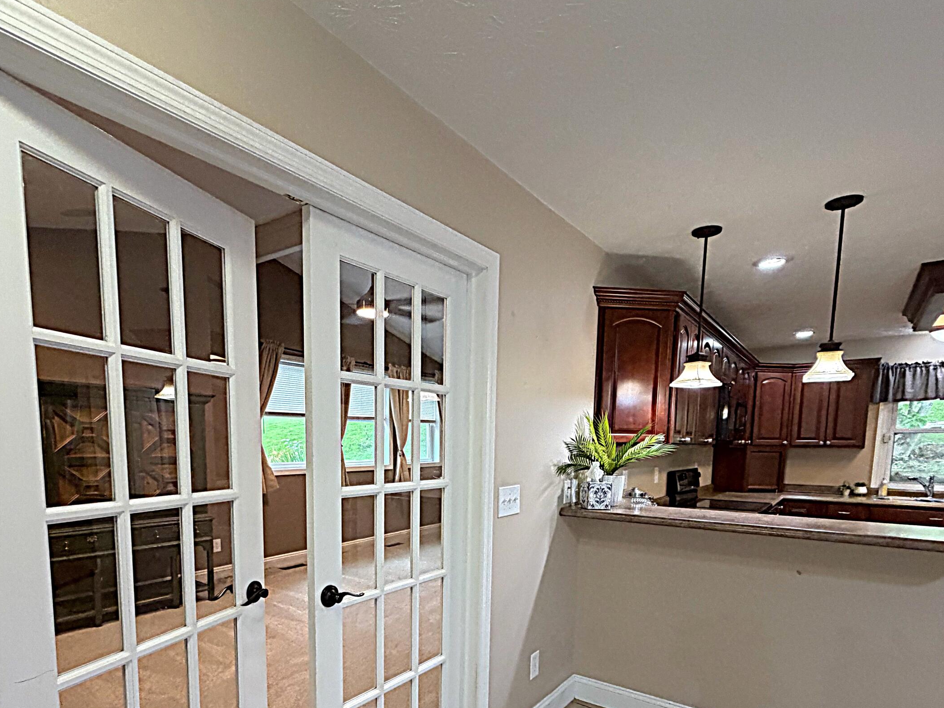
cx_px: 426
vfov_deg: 63.4
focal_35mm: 20
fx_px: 545
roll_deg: -0.6
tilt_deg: -5.1
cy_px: 500
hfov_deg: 81.5
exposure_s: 1/60
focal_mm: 2.22
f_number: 2.2
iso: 400
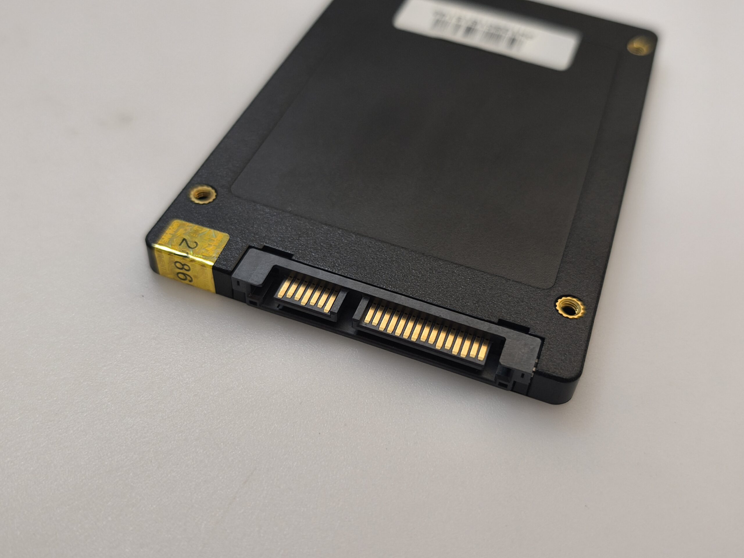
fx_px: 752
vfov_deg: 40.7
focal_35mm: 35
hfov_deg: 52.6
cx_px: 372
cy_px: 279
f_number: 1.6
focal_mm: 6.57
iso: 320
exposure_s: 1/50
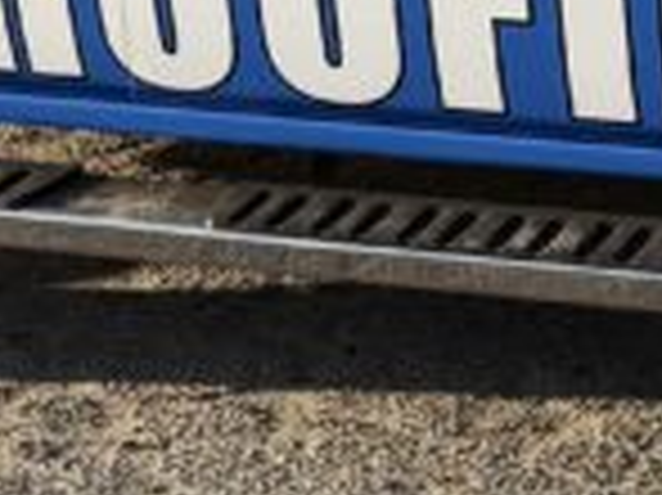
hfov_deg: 11.8
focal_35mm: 167
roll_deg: +2.8
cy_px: -108
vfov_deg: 8.8
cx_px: 500
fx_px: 3191
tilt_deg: -10.9
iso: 80
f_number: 1.78
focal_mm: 6.76
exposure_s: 1/1192
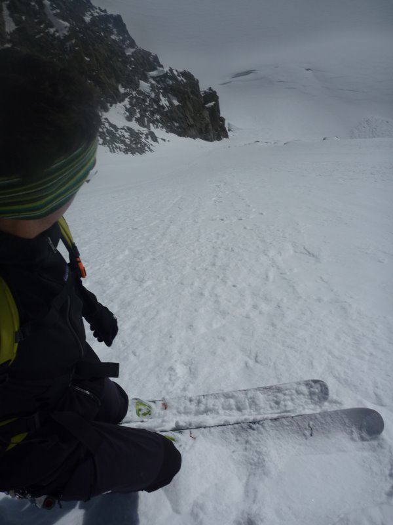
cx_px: 196
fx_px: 424
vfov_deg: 63.4
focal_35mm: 28
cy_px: 262
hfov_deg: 49.7
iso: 80
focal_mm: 4.9
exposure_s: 1/500
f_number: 10
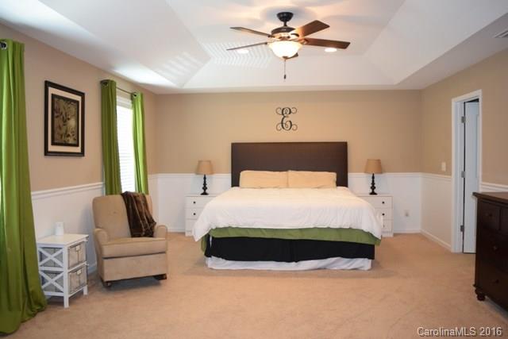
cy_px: 170
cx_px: 254
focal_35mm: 27
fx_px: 381
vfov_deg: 48.0
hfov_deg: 67.4
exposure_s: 1/60
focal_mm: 18
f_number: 3.5
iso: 800
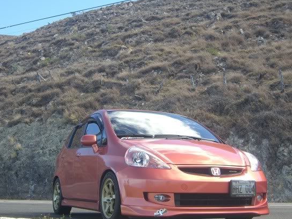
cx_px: 129
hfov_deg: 34.3
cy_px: 133
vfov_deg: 26.0
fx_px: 472
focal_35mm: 56
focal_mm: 7.9
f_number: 2.8
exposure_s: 1/250
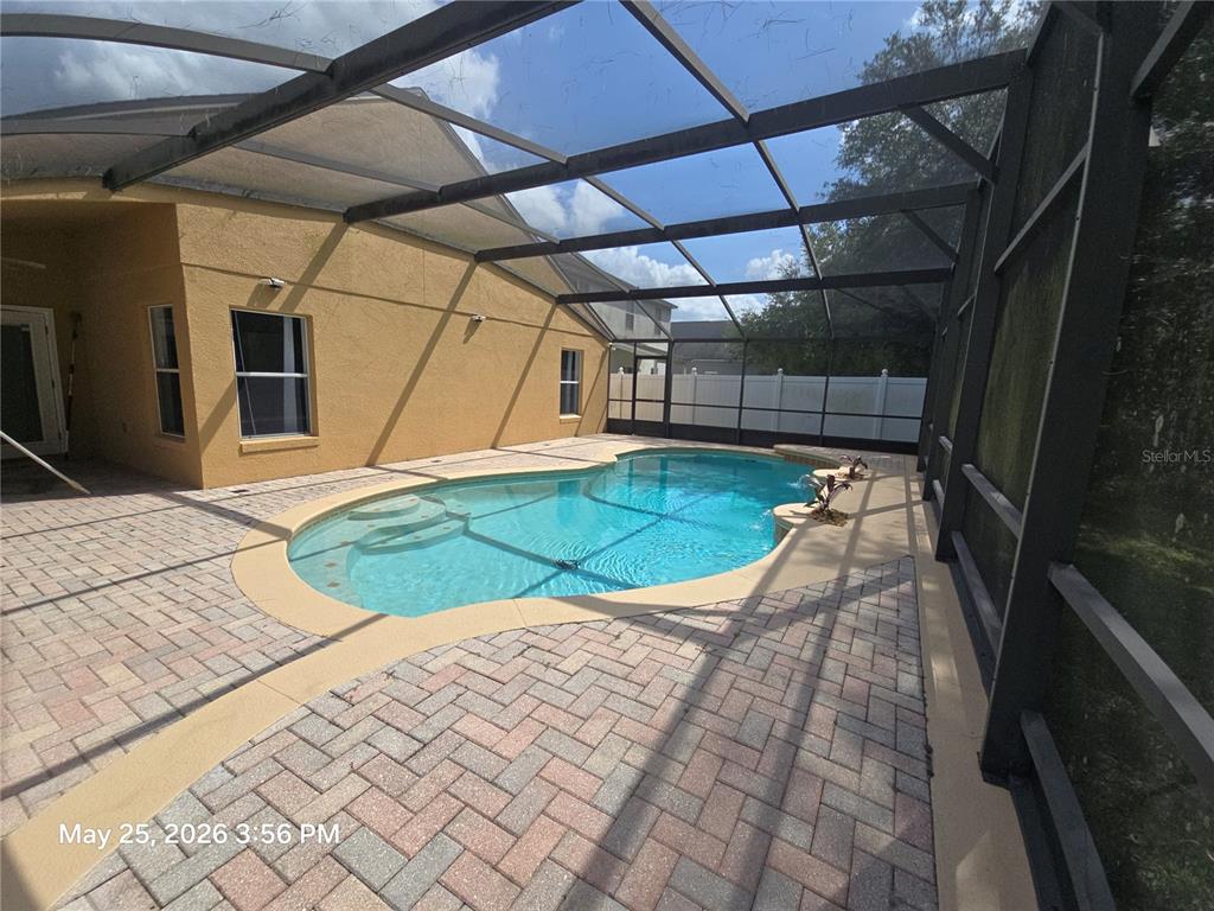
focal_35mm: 13
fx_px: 456
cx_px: 607
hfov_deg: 106.2
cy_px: 456
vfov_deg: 89.9
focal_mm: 2.2
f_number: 2.2
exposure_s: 1/1654
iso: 50
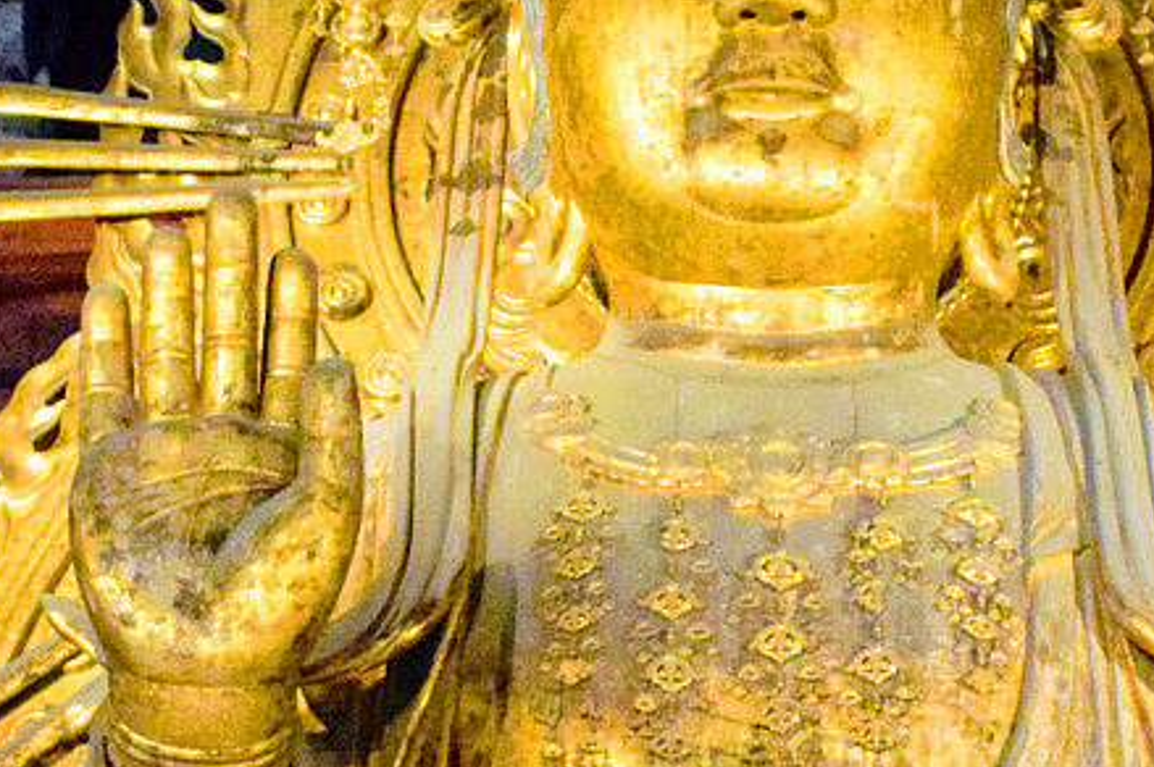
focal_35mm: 137
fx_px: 4383
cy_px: 636
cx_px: 723
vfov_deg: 10.0
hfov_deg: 15.0
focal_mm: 25
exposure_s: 1/60
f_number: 4
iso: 6400
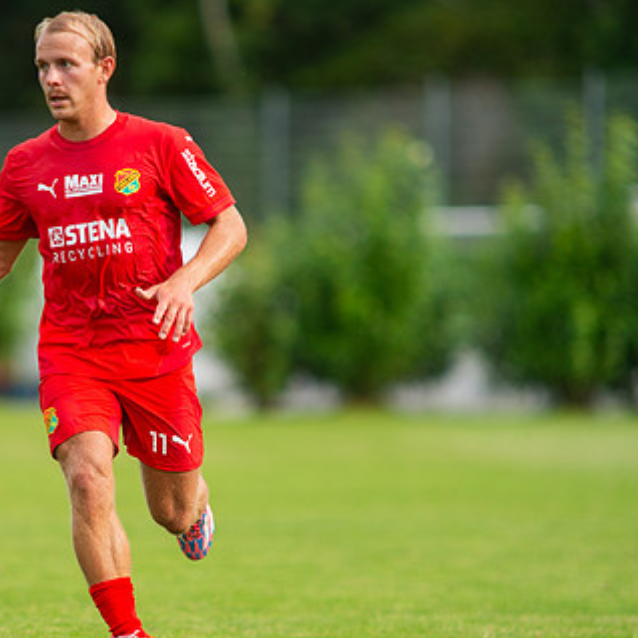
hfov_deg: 2.6
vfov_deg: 2.6
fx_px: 13804
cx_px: 66
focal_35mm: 662
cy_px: 355
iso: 400
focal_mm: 420
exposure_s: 1/1000
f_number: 4
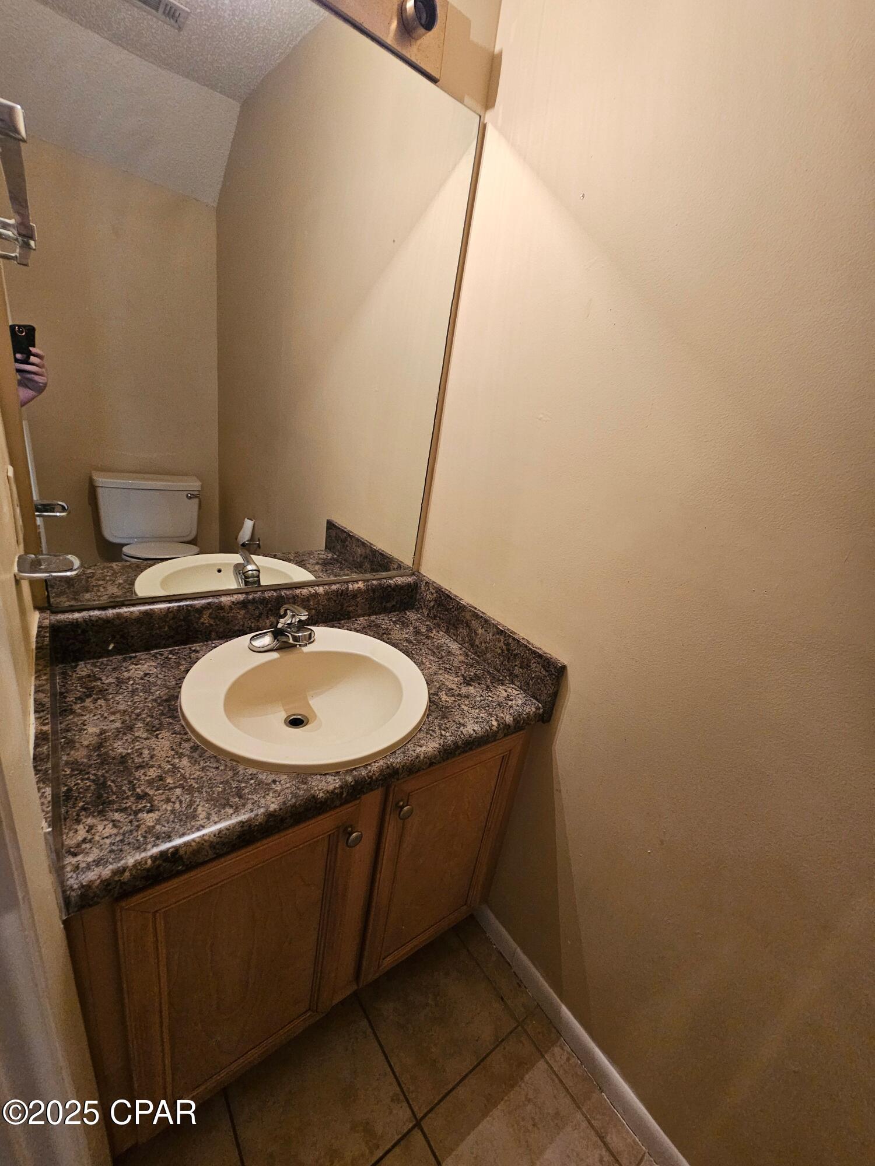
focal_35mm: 13
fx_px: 438
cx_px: 438
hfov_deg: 89.9
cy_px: 583
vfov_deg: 106.2
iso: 320
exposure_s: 1/40
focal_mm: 2.2
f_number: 2.2
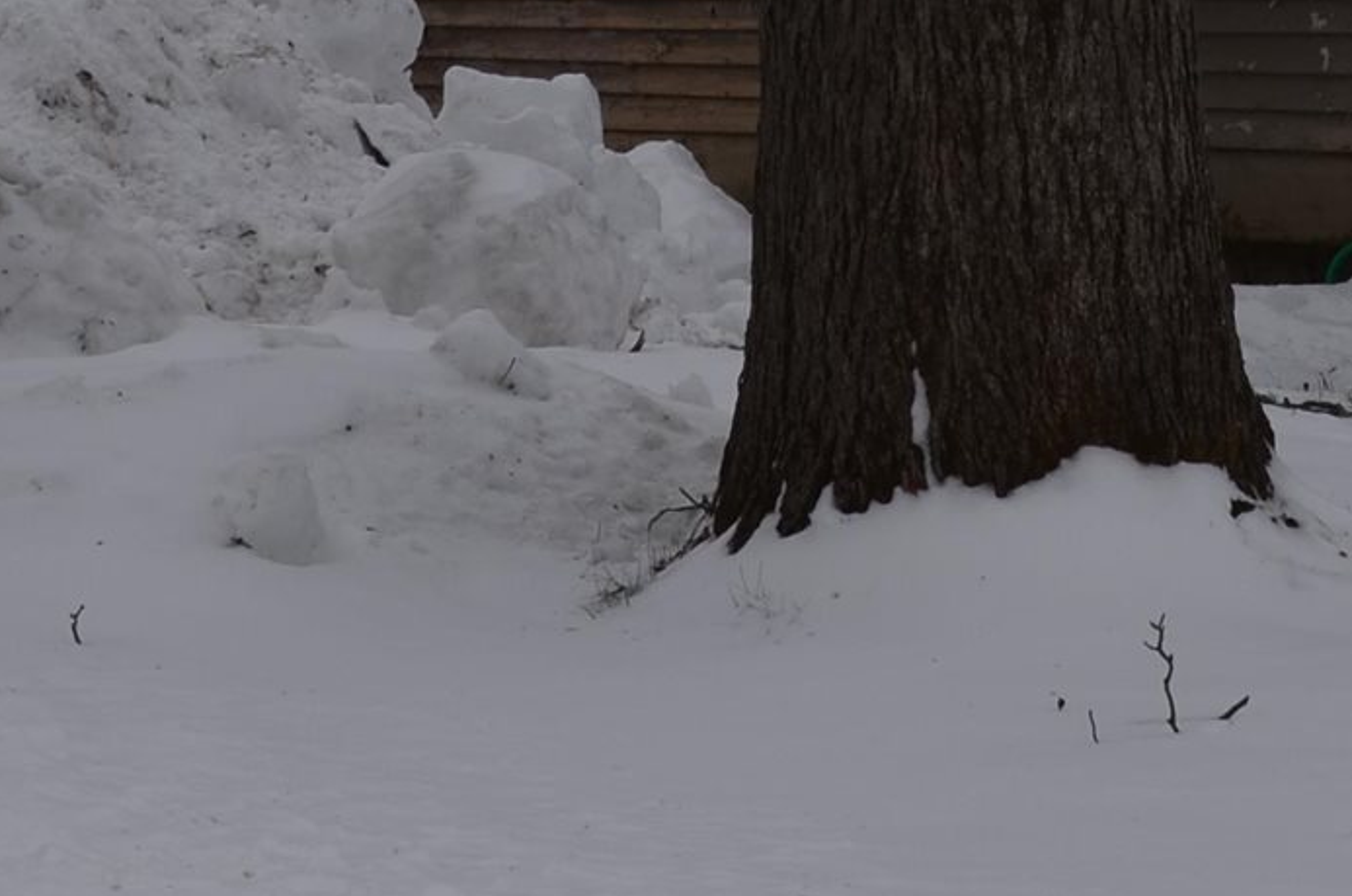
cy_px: -687
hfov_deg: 11.8
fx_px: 6484
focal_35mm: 173
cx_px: 1366
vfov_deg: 7.7
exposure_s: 1/250
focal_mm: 26
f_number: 6.3
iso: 100
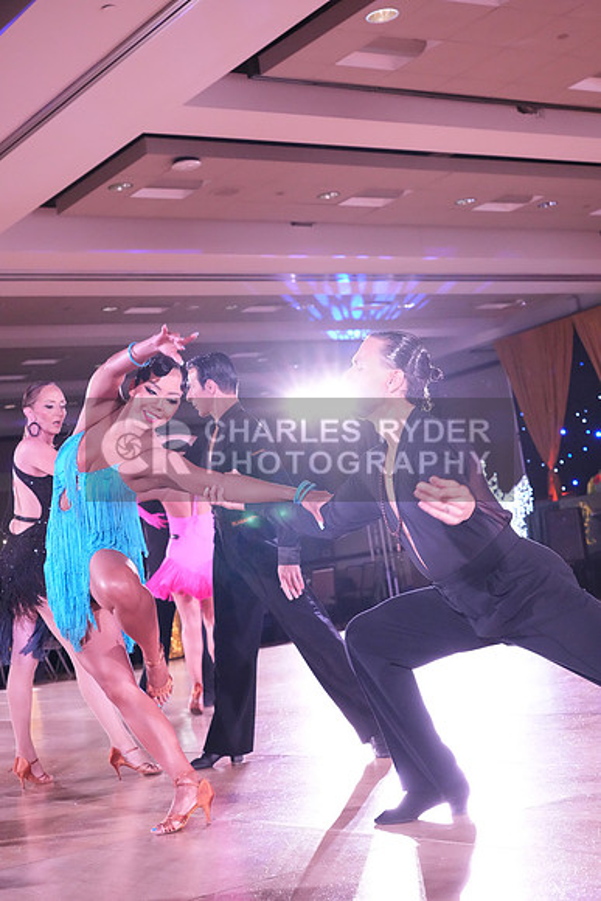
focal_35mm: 56
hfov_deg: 24.2
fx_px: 1401
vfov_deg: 35.6
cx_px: 300
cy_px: 450
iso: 8000
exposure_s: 1/250
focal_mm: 56
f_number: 5.6
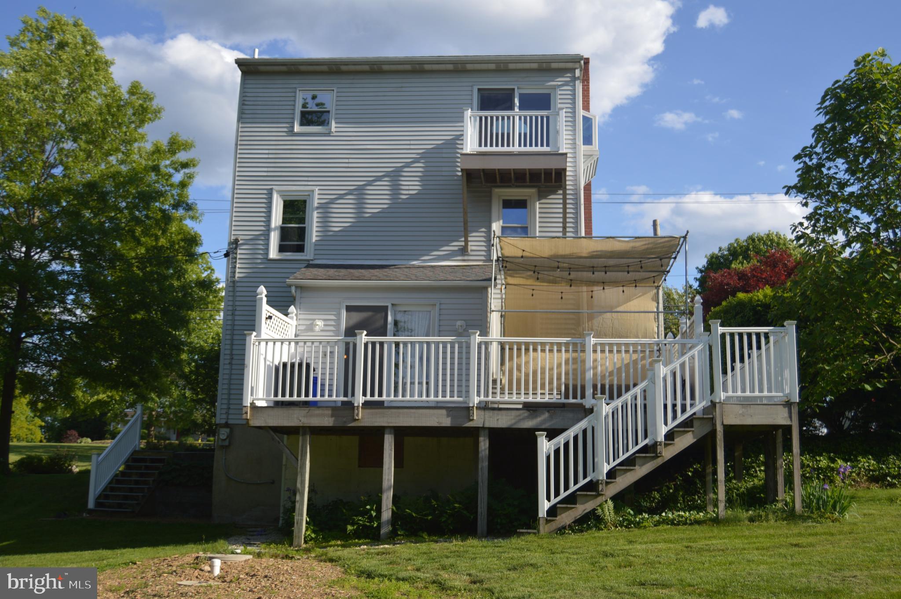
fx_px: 975
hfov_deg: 49.6
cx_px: 450
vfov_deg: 34.1
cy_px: 300
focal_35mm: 39
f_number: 4
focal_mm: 26
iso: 100
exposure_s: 1/800
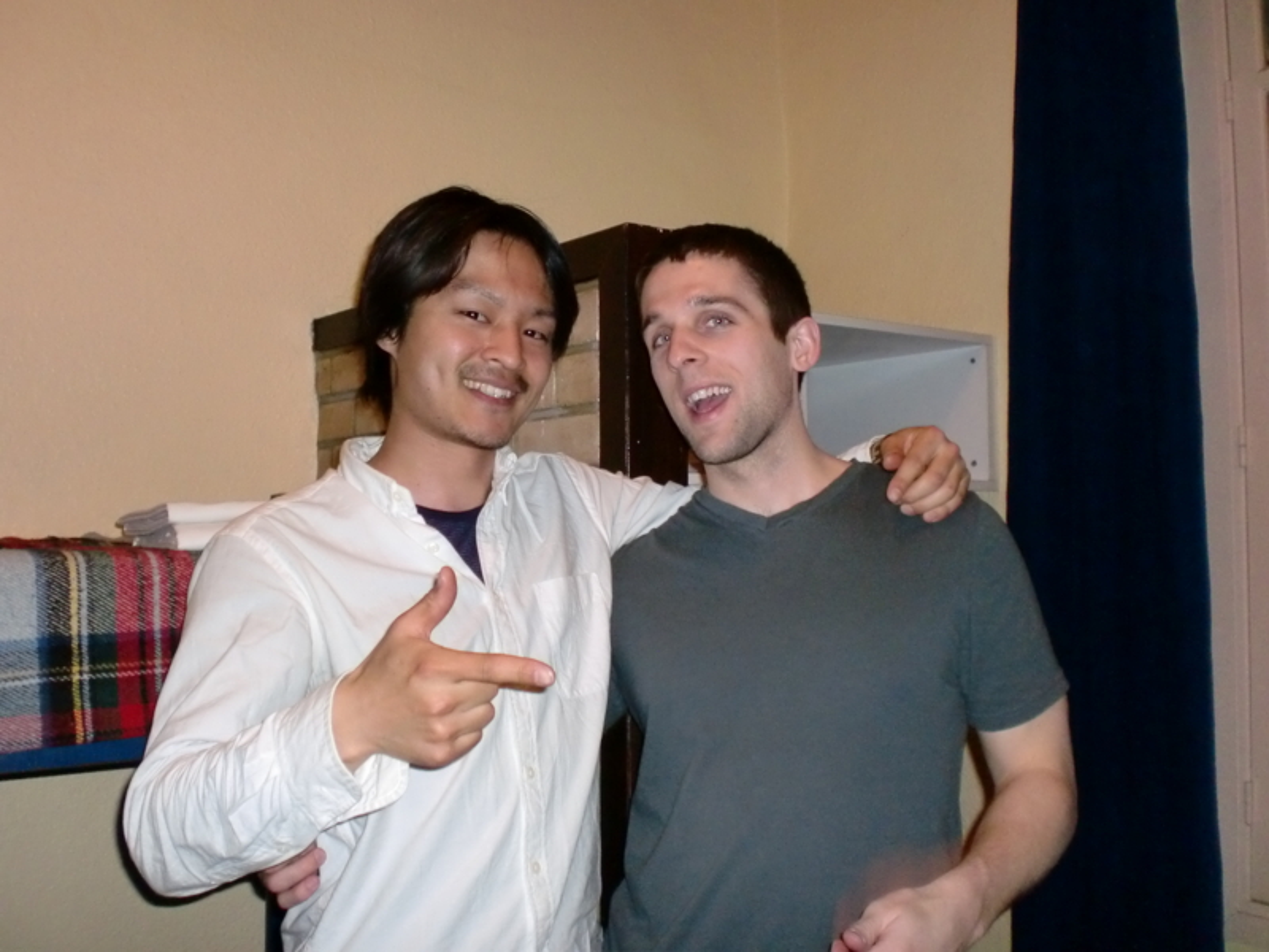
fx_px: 1283
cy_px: 476
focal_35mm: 35
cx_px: 634
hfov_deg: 52.6
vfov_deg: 40.7
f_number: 3.1
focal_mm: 6.3
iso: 400
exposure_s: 1/40
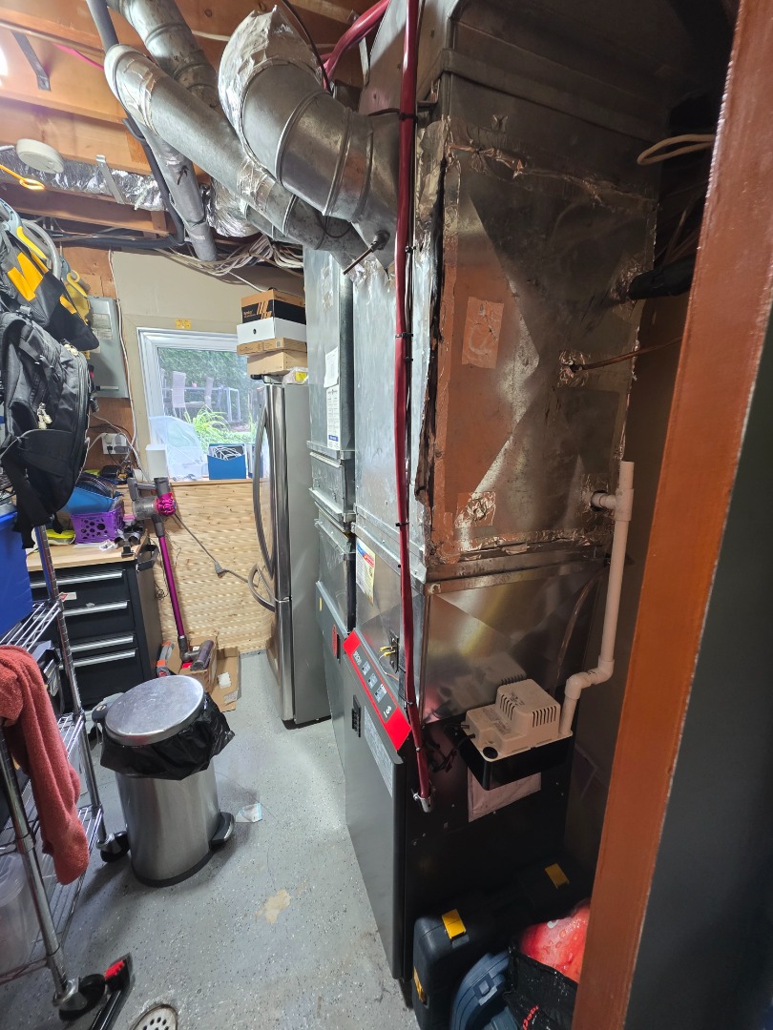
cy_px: 515
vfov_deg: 106.2
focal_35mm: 13
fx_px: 387
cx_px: 386
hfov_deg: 89.9
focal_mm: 2.2
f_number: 1.9
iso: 200
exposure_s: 1/60
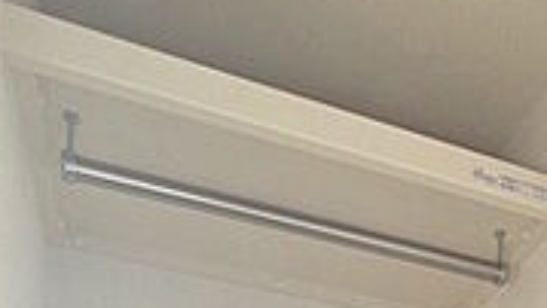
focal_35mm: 51
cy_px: 616
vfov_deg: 17.2
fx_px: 740
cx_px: 461
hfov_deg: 38.5
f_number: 2.2
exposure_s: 1/100
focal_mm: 1.83
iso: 125
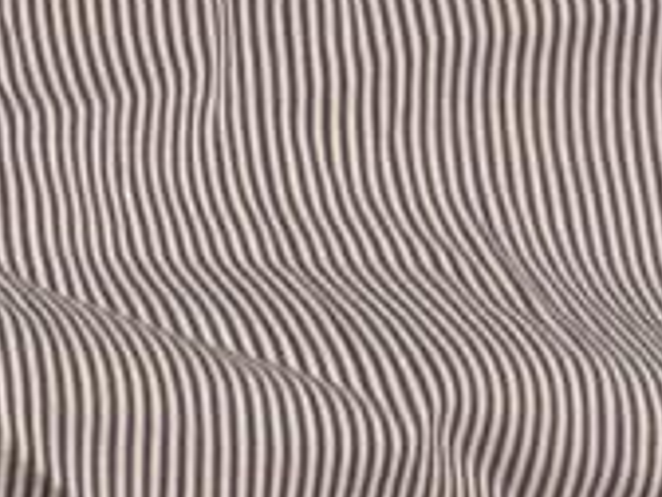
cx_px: -1622
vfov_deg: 6.2
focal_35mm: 238
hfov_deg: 7.0
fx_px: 4552
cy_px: 225
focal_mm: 5.43
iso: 528
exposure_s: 1/120
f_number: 1.89
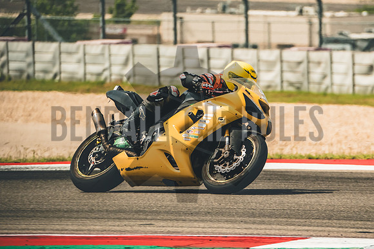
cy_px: 85
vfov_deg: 3.0
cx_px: 247
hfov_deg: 4.4
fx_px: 4822
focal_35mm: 464
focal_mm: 234.8
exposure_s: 1/1600
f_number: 5
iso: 500
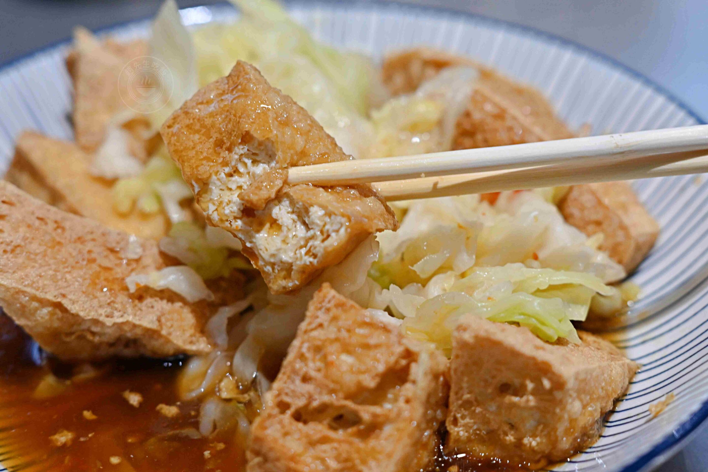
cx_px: 354
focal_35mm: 75
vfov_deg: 18.2
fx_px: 1475
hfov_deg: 27.0
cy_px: 236
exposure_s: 1/200
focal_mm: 50
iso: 560
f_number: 3.2
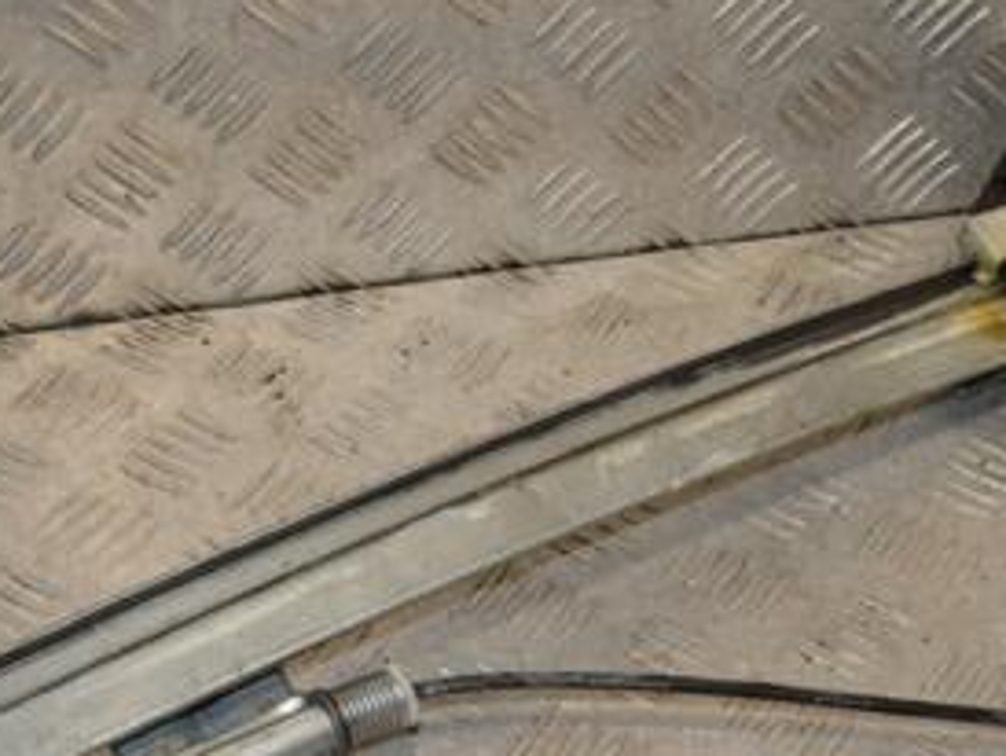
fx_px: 2385
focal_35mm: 82
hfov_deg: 23.8
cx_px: 492
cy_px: 668
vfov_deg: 17.8
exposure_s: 1/200
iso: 800
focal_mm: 26
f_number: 8
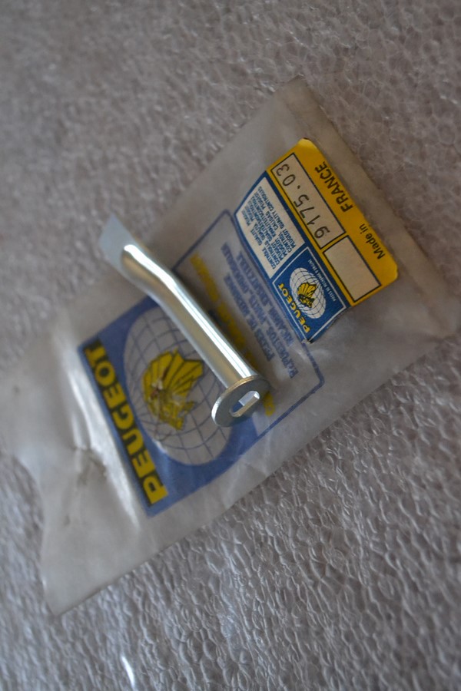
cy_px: 346
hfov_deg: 31.9
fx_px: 807
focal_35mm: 42
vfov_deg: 46.4
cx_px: 230
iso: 3200
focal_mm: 28
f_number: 4.5
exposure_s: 1/40
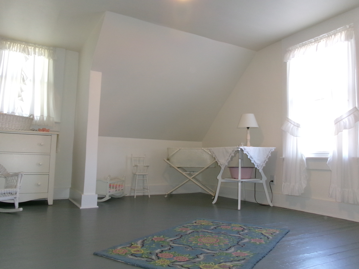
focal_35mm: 28
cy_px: 134
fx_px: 290
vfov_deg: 49.7
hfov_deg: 63.4
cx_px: 180
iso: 320
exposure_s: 1/34
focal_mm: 5.1
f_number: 3.9
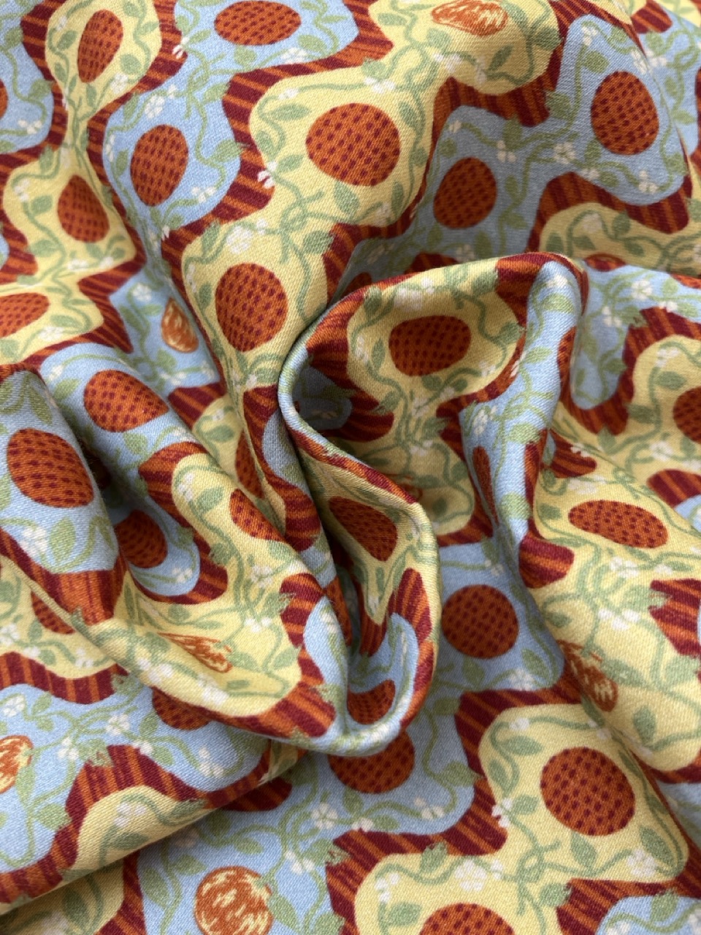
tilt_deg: -55.9
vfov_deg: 67.3
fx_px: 702
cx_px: 350
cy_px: 468
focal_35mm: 26
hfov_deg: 53.1
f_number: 1.6
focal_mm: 5.1
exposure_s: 1/394
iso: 50
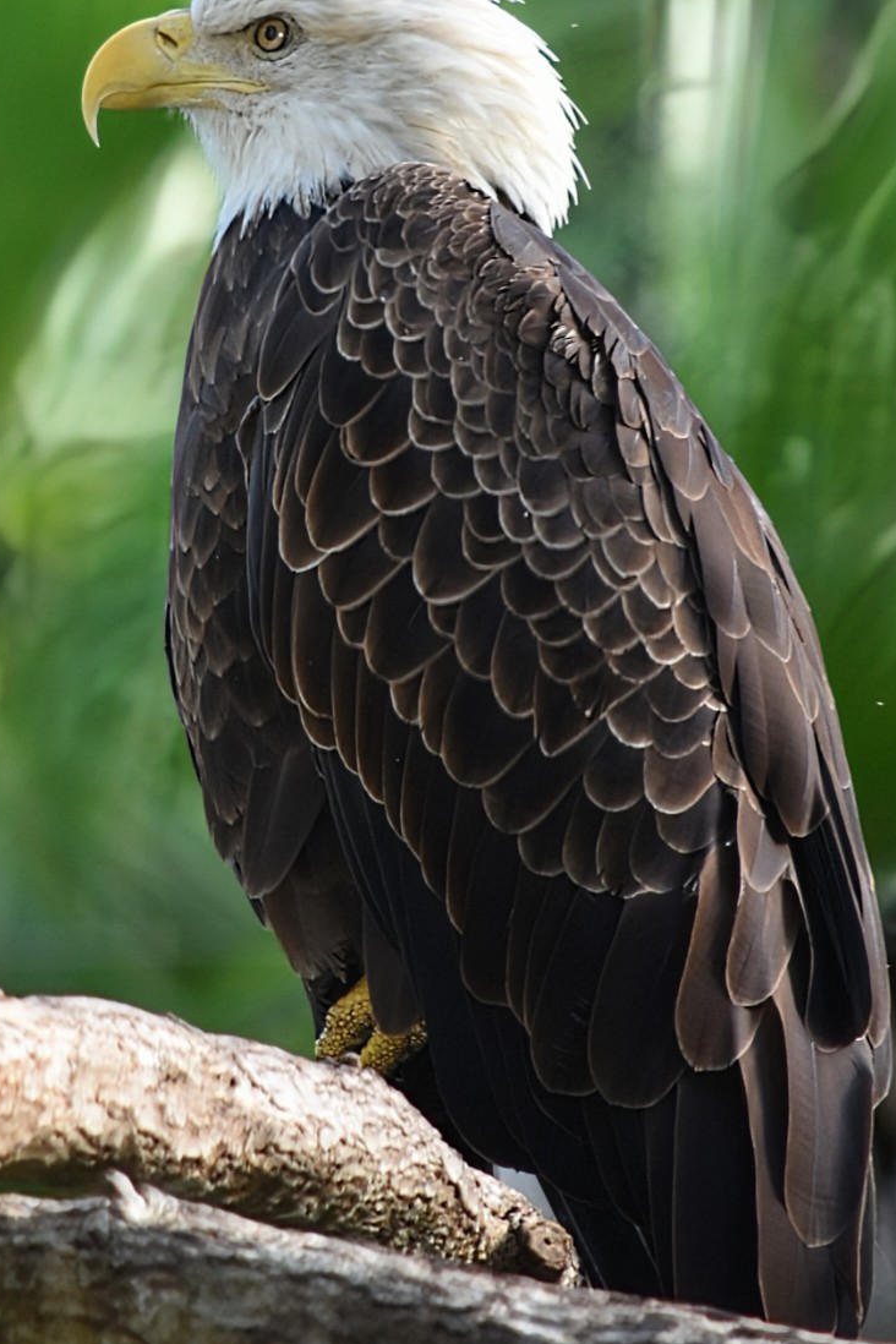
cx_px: 427
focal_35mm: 449
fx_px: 16761
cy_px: 630
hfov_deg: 3.1
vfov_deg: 4.6
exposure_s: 1/200
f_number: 5.6
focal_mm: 280
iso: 560
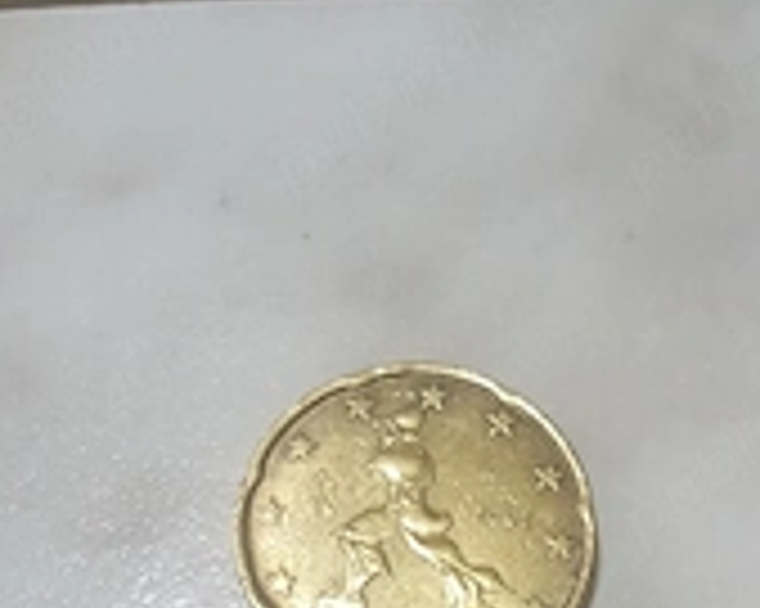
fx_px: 1349
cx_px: 508
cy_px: 838
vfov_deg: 22.2
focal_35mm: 60
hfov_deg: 31.2
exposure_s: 1/50.3
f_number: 1.8
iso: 100
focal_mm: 3.98
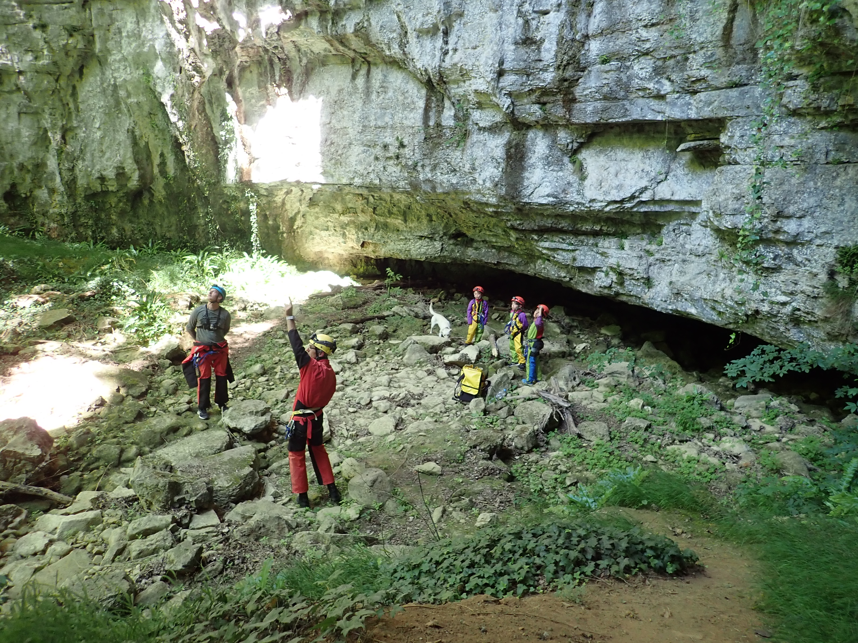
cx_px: 429
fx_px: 620
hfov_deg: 69.4
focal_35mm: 25
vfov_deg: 54.9
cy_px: 322
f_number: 2
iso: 200
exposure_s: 1/40
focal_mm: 4.5
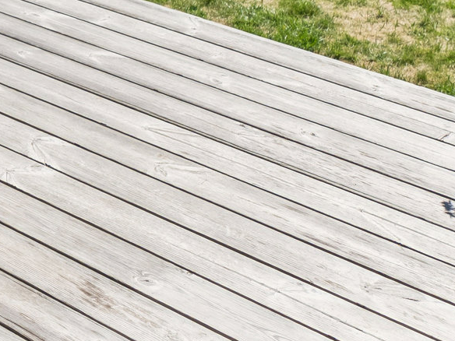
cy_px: -380
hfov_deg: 18.5
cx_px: -348
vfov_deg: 14.2
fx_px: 1104
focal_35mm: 84
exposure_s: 1/2500
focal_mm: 17
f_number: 4.5
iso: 320
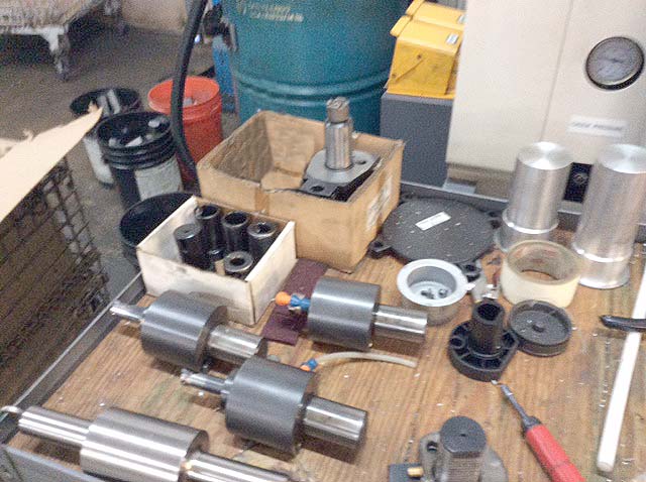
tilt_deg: -41.1
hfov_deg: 56.9
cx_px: 323
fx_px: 596
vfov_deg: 44.1
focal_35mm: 32
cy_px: 241
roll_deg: +1.6
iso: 320
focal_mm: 3.3
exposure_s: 1/15
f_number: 2.4
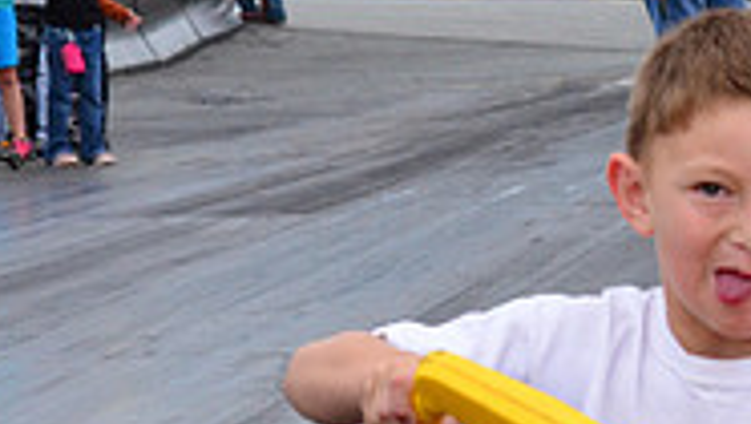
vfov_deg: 3.8
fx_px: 6438
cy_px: 670
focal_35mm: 323
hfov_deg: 6.7
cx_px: 727
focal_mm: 66
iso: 1000
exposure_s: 1/1250
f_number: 9
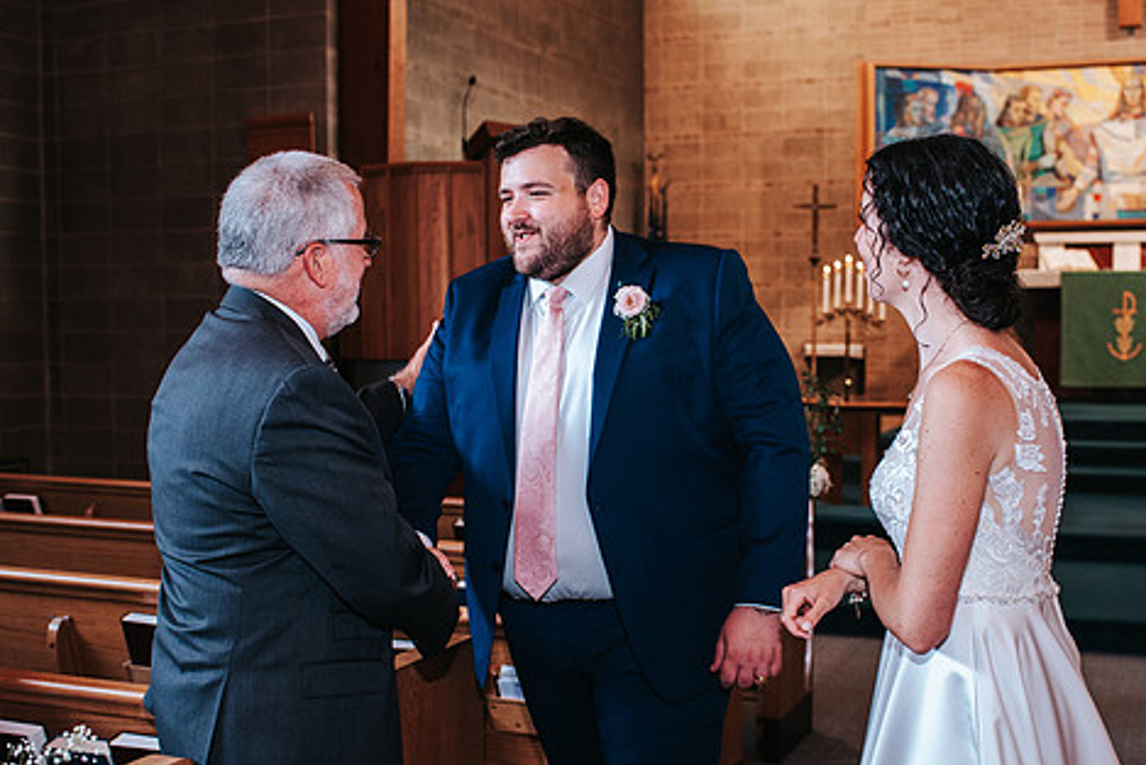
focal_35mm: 46
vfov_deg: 29.3
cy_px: 412
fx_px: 1465
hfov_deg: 42.7
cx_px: 645
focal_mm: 35
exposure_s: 1/125
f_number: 3.2
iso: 1000
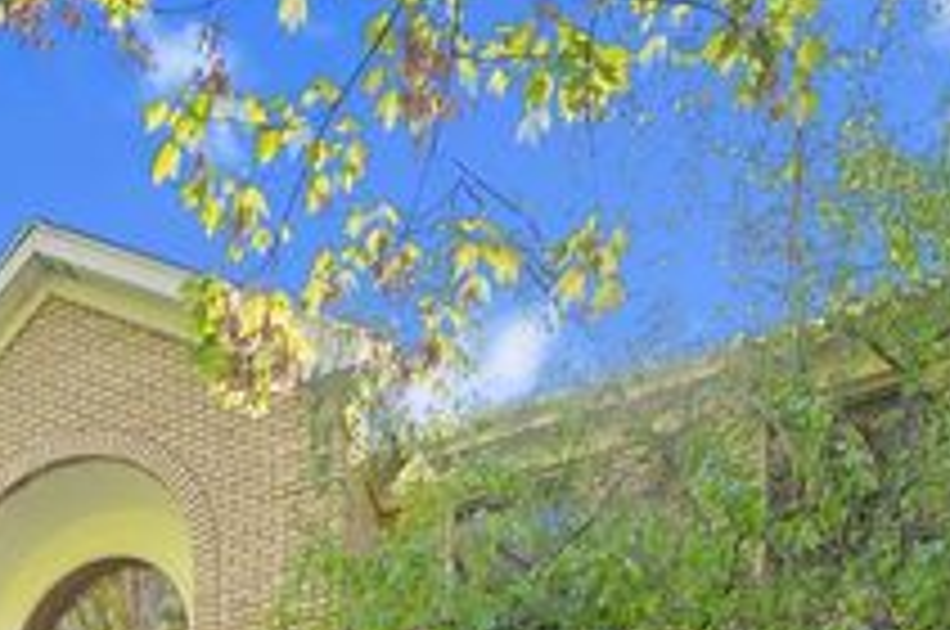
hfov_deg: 46.0
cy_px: 727
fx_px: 1001
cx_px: 99
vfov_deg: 30.5
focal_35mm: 38
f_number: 8
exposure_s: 1/10
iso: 100
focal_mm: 16
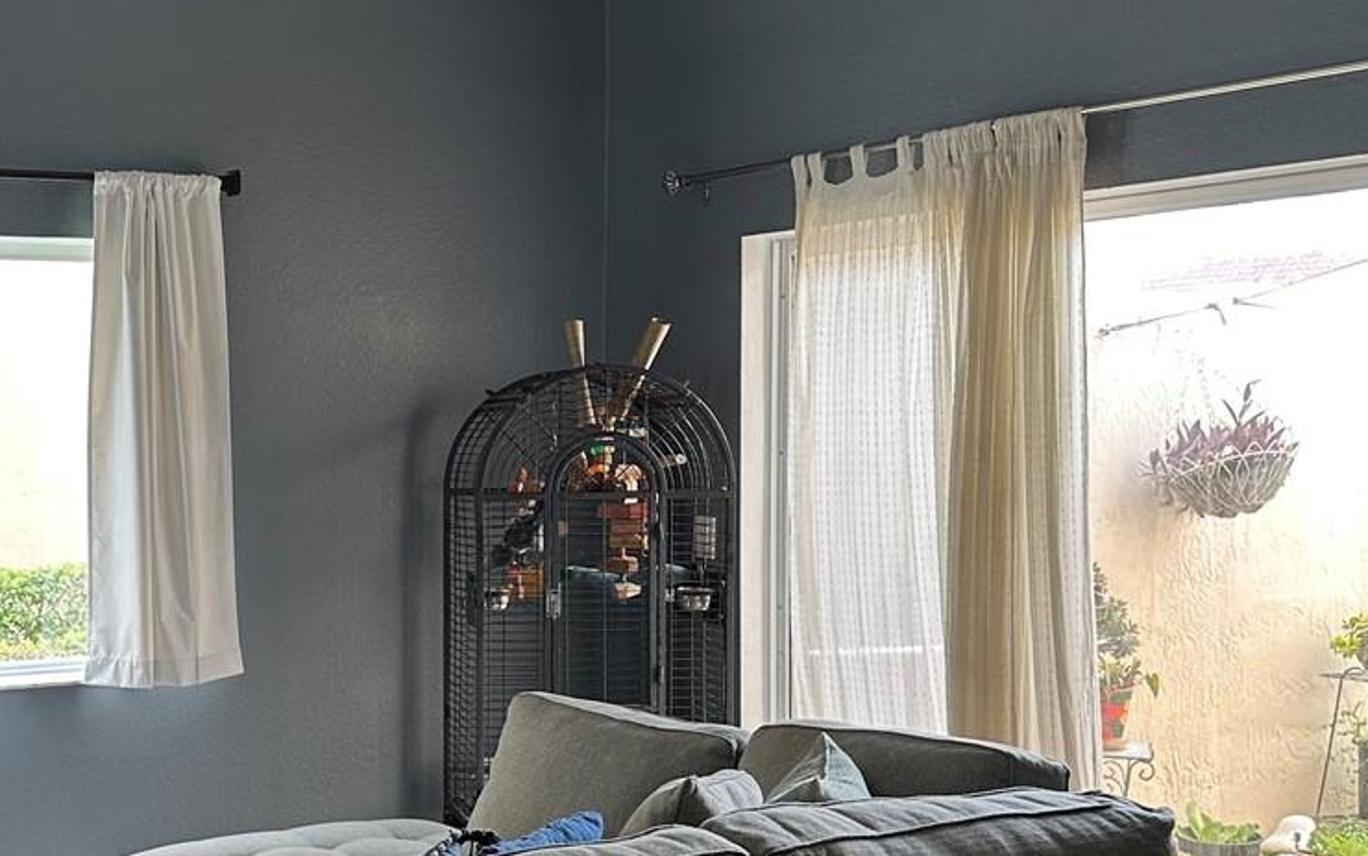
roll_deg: +0.6
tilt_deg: -3.8
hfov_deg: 35.1
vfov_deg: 23.5
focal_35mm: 55
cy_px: 577
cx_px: 174
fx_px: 2051
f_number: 1.78
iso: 125
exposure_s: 1/120
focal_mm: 6.86
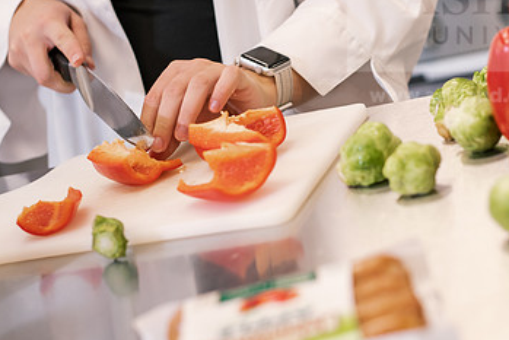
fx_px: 1174
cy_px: 126
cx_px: 303
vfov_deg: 16.4
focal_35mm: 83
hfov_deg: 24.4
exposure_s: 1/200
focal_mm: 50
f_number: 3.2
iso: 640
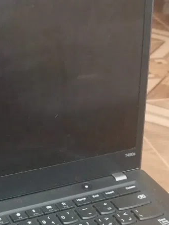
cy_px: 200
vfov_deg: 23.8
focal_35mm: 80
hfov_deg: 18.2
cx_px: 22
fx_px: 521
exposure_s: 1/14
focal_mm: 4
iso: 1250
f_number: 1.8
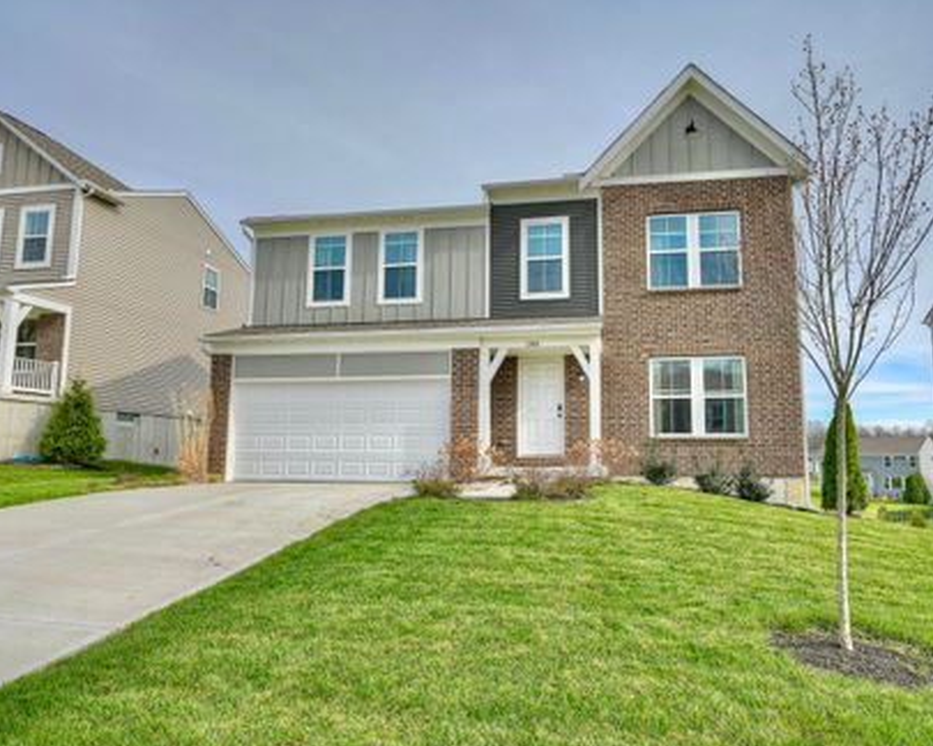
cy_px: 379
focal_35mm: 23
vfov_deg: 61.8
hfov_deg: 73.4
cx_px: 516
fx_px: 623
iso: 100
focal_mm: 19.5
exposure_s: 1/50
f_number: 11
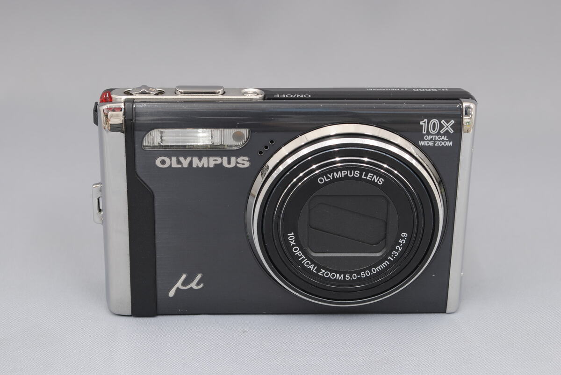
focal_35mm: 82
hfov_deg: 24.6
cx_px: 280
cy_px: 188
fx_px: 1287
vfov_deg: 16.6
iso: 100
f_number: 10
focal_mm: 55
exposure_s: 1/2.5
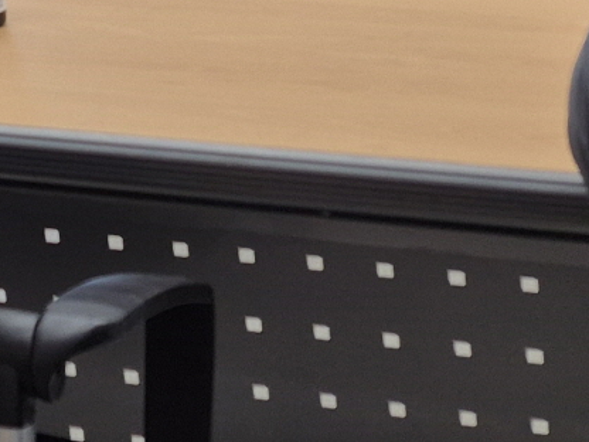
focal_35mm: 126
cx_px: -505
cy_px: -567
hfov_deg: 13.8
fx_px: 2144
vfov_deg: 10.4
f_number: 1.8
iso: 50
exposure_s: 1/120
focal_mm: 5.4
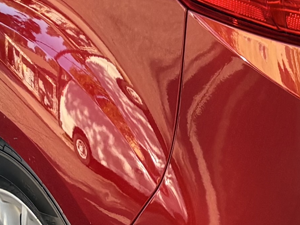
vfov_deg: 8.8
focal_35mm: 165
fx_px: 1430
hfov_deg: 11.9
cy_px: -88
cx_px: 220
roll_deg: +3.4
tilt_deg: -13.5
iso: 40
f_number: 1.6
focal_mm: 5.96
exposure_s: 1/258
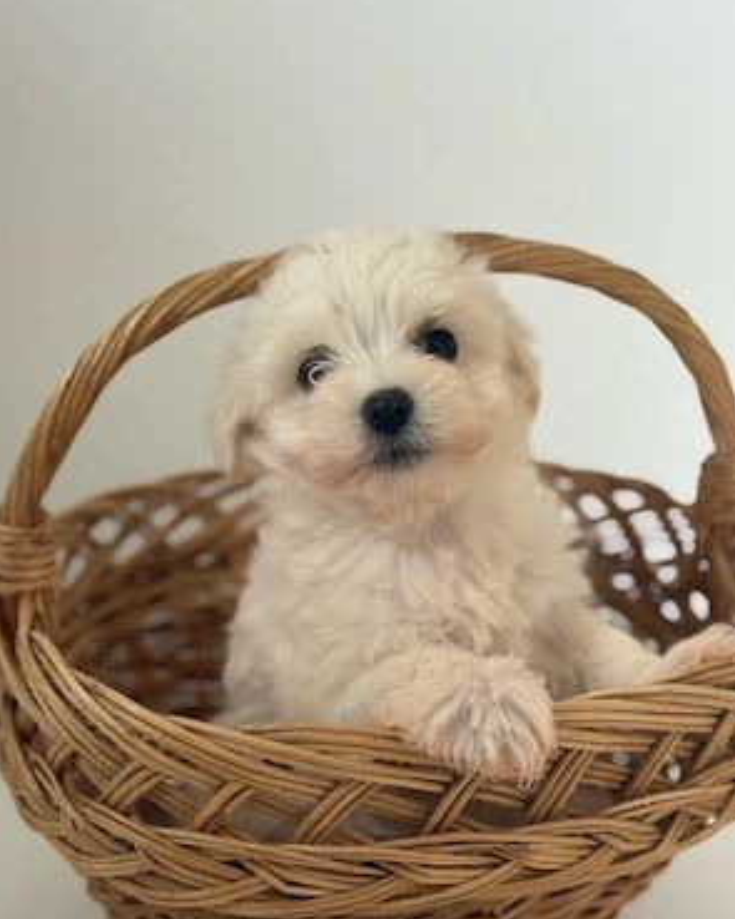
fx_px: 1496
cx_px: 369
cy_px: 483
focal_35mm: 55
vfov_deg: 34.2
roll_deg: -1.2
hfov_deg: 27.6
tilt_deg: -21.9
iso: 50
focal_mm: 5.96
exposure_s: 1/121
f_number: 1.6
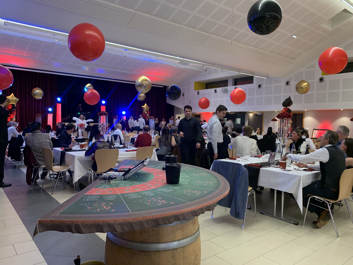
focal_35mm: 26
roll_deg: -1.6
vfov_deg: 53.1
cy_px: 132
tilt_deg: -1.6
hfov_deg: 67.3
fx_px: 265
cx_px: 176
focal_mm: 4.25
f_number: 1.8
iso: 400
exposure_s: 1/49
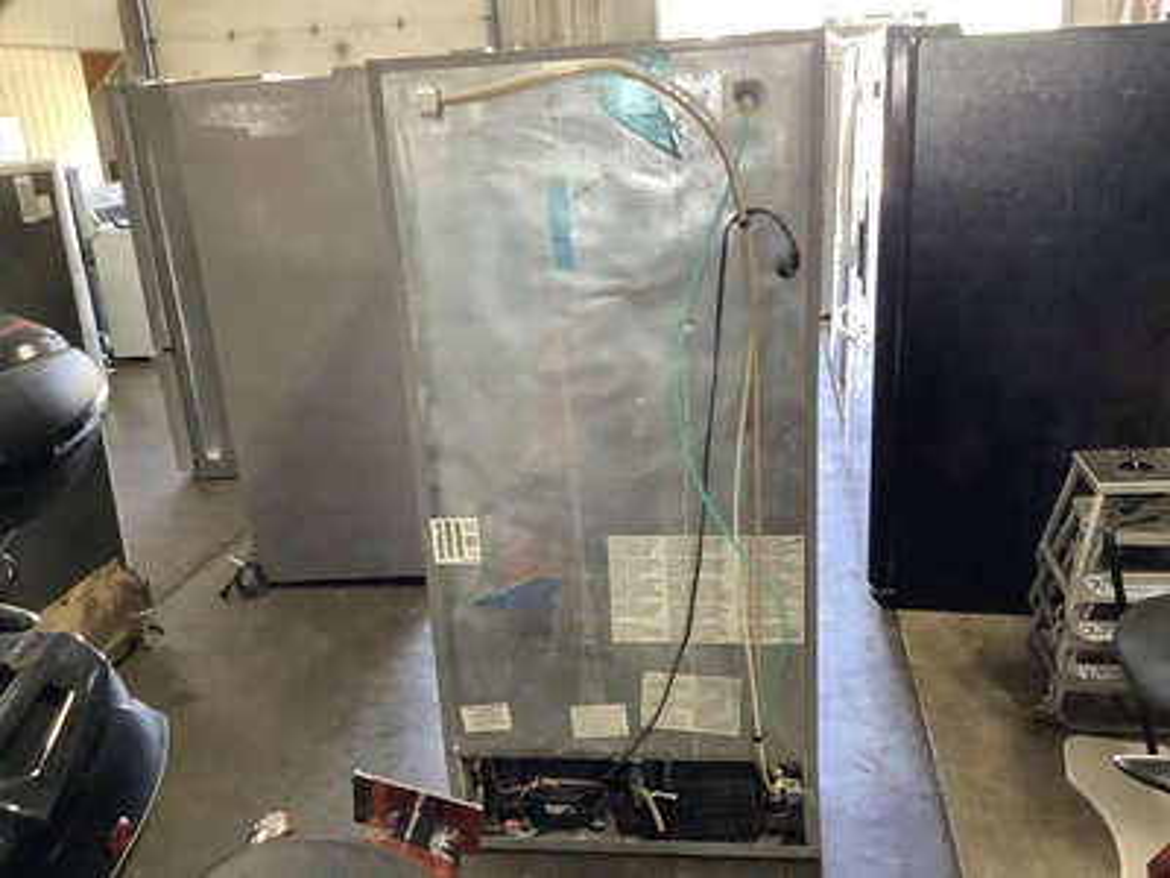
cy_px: 439
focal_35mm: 31
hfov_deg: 58.4
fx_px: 1048
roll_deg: +2.6
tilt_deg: -17.5
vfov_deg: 45.4
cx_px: 585
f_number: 2.4
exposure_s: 1/60
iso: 320
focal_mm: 3.3
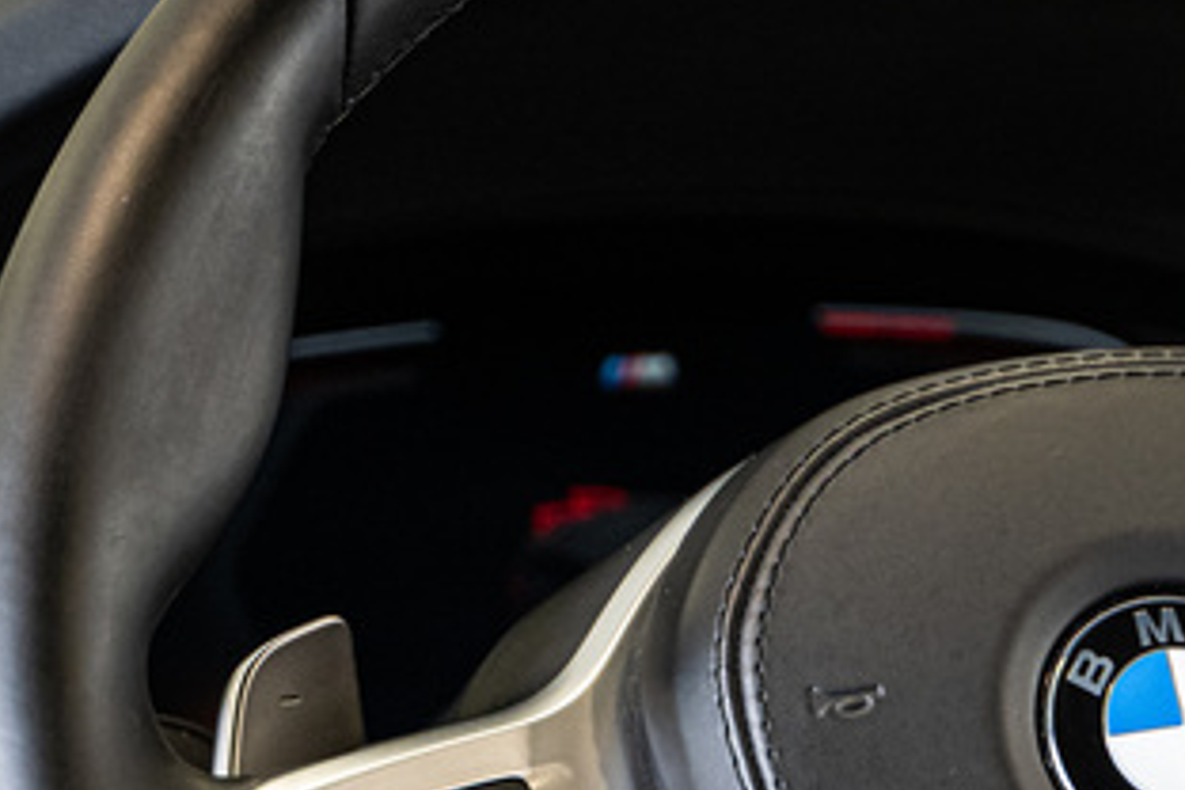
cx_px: 1157
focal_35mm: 177
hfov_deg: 11.5
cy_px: 874
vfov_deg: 7.7
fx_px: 5826
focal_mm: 54
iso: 1600
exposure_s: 1/200
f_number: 2.8
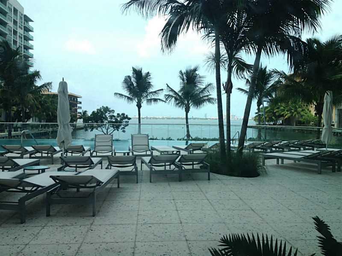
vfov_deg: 42.9
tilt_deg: -1.2
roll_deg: -1.4
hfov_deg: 55.4
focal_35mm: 33
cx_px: 171
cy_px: 128
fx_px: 326
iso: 50
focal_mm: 4.12
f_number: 2.4
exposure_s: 1/1506
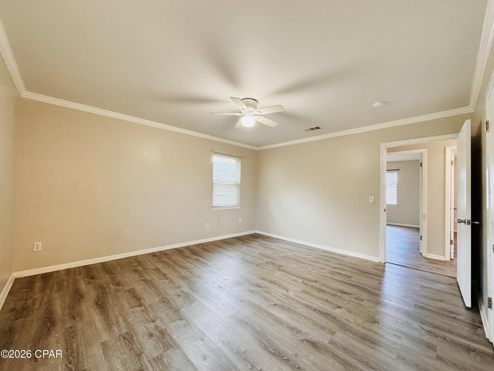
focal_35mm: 14
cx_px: 247
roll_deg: -2.1
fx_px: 200
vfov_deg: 85.7
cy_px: 186
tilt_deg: +0.6
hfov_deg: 102.1
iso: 320
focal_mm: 2.22
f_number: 2.2
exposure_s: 1/60
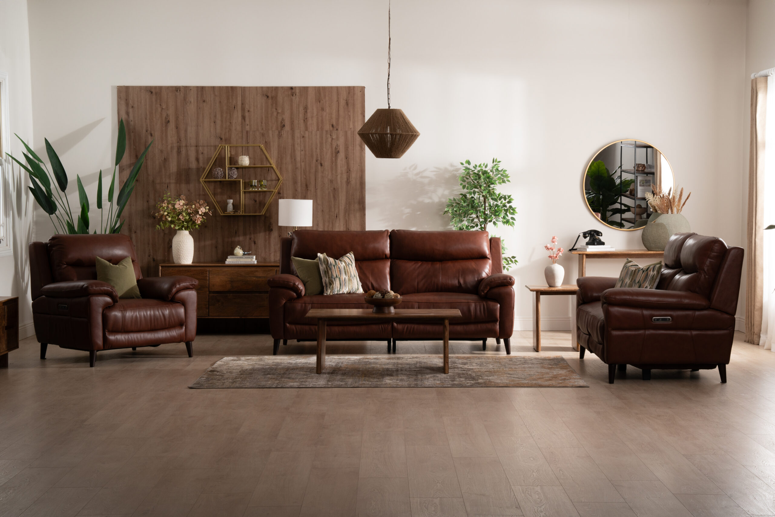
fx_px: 1507
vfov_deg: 19.5
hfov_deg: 28.8
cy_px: 258
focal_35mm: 70
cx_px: 388
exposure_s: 1/5
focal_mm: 70
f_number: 16
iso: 400
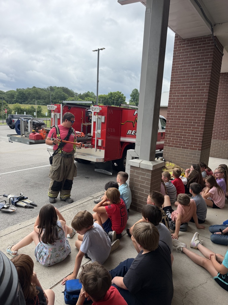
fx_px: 211
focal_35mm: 24
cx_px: 114
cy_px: 152
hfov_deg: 56.8
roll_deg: -3.7
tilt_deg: -11.9
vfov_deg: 71.6
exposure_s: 1/3425
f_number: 1.78
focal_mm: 6.76
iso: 100
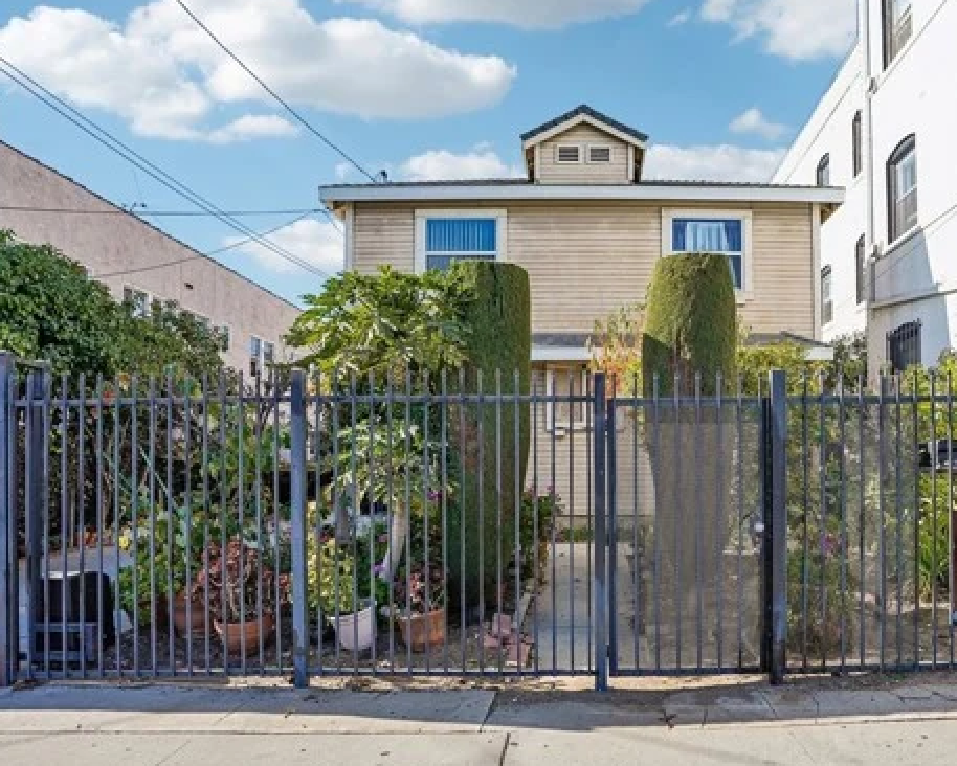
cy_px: 435
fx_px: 595
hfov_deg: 76.3
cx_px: 595
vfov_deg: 65.3
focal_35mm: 21
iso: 400
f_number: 8
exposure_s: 1/400
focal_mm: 16
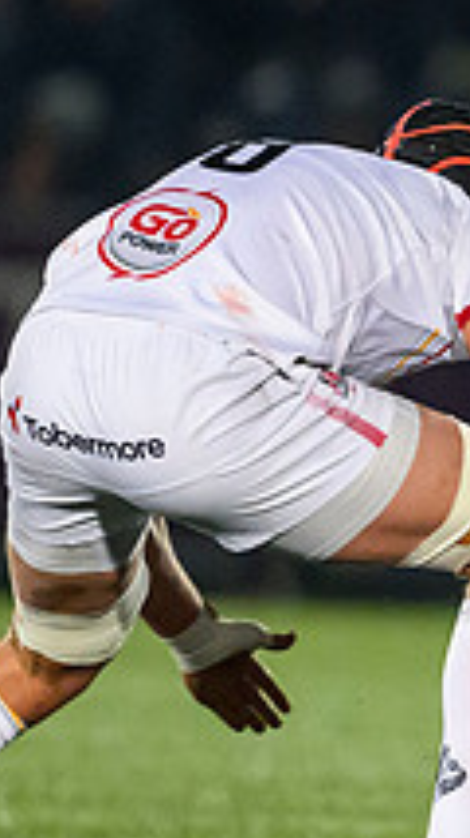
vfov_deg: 1.1
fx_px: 41996
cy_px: 372
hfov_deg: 0.6
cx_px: 1191
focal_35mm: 1891
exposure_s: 1/1250
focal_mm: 400
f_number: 3.2
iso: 6400
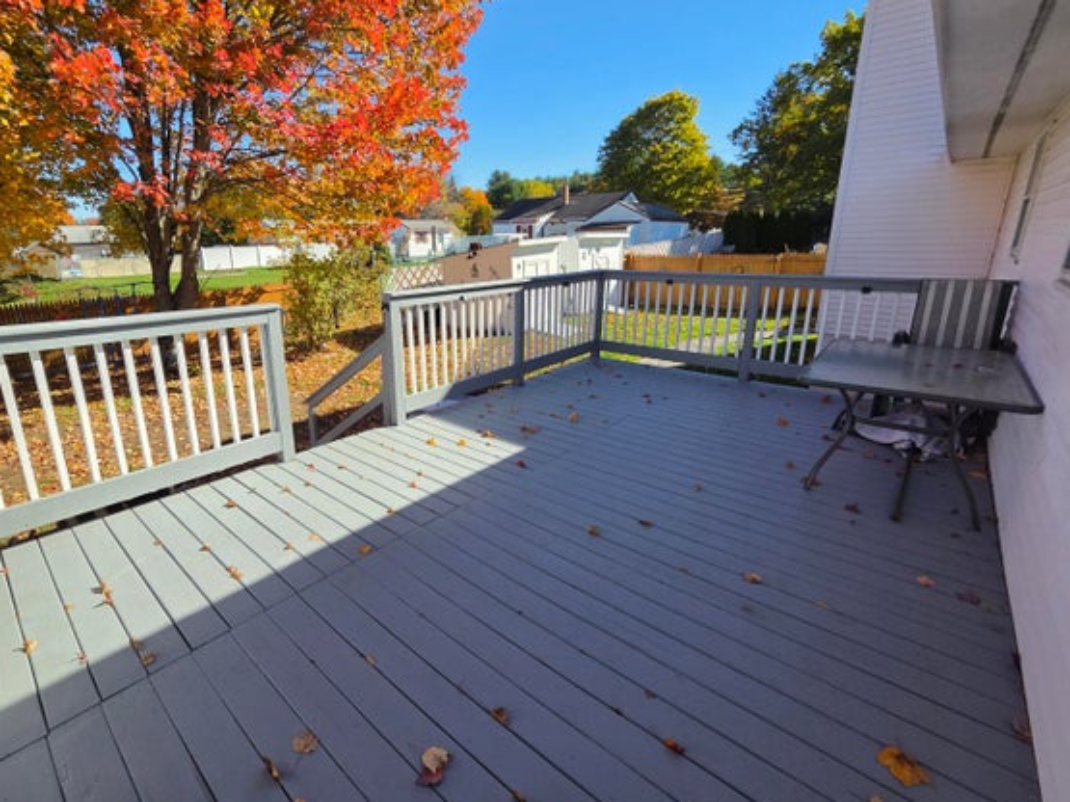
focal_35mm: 15
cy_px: 366
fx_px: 464
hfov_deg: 97.5
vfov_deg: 81.5
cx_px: 457
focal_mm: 2.2
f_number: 2.2
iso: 100
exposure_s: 1/2327
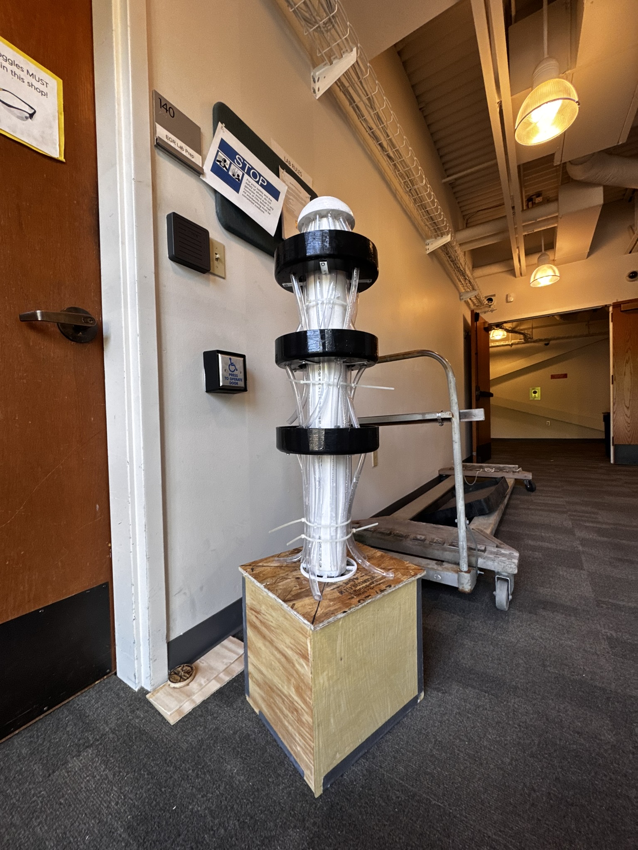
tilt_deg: +0.8
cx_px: 319
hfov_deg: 85.7
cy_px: 425
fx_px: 344
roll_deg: +0.4
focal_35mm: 14
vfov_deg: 102.1
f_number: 2.2
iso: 160
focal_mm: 2.22
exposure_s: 1/99
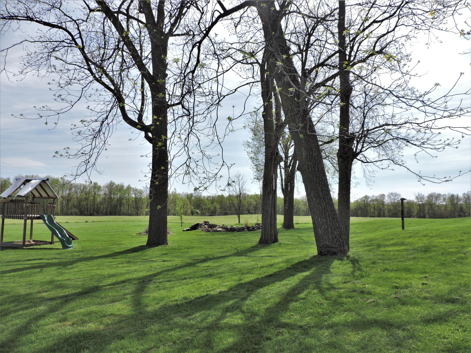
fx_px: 327
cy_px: 176
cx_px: 236
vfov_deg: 56.8
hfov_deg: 71.6
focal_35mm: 24
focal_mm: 4.3
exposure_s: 1/1250
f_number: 3
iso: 100
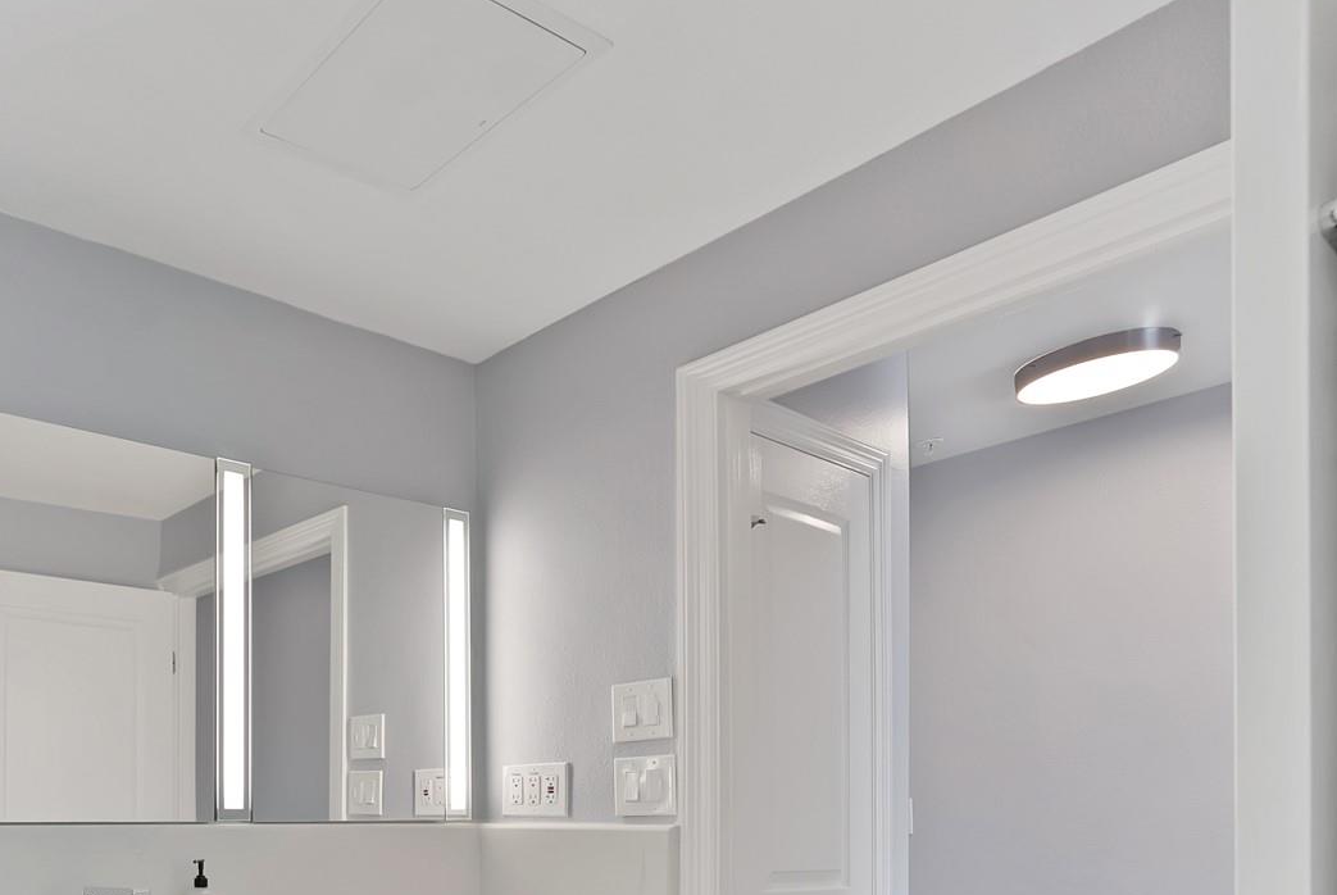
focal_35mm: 23
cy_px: 824
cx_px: 82
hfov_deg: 61.2
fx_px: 855
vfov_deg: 48.7
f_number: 9
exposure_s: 1/3
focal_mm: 12
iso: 640
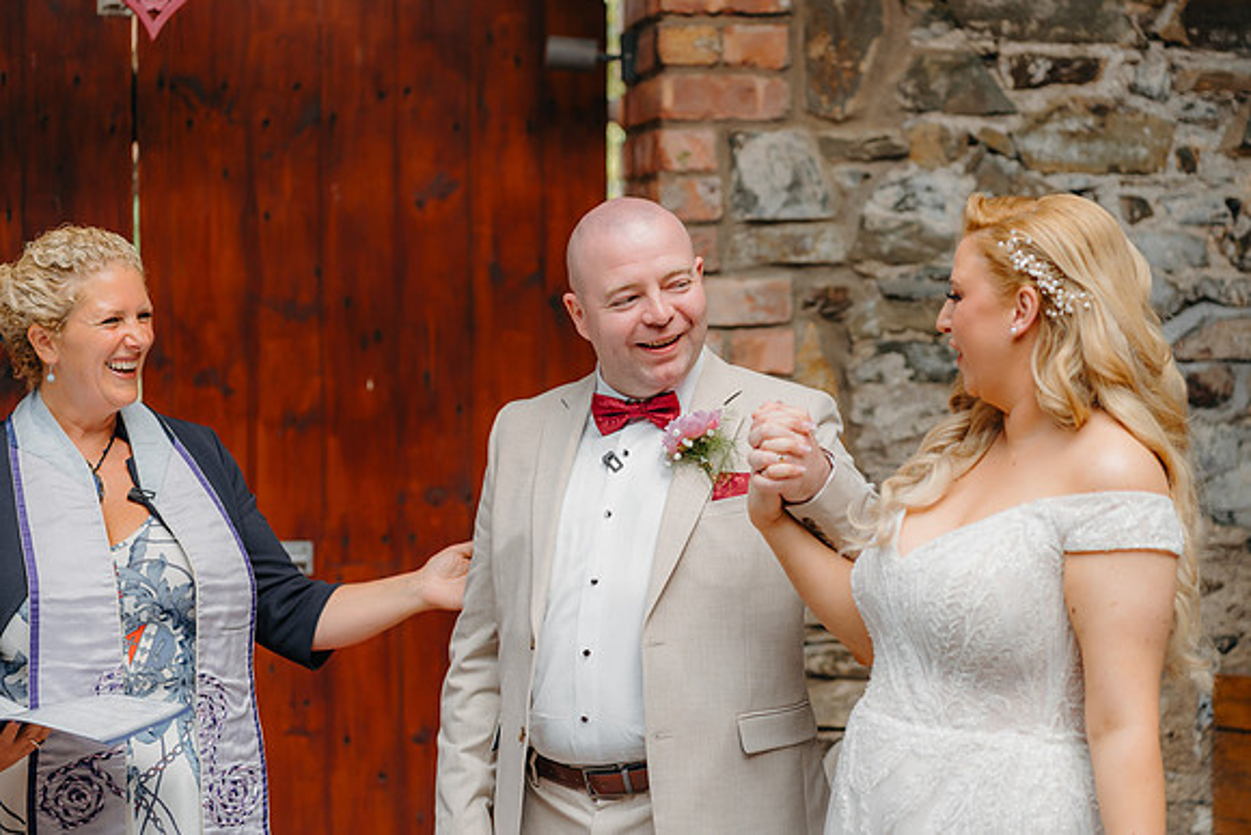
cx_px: 626
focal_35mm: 85
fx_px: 2954
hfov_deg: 23.9
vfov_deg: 16.1
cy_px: 418
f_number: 2.5
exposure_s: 1/500
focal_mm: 85
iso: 200
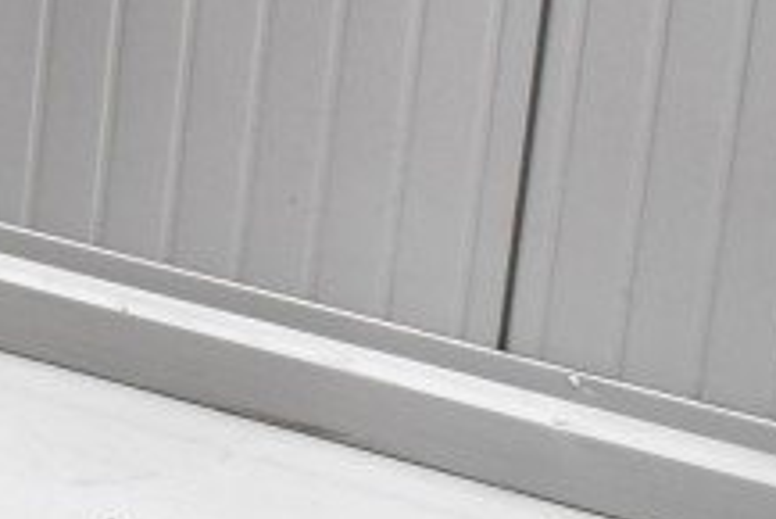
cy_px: 104
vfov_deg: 6.1
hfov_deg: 8.2
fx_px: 4826
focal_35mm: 224
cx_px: -1262
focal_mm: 27
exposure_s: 1/25
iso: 1600
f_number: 4.5
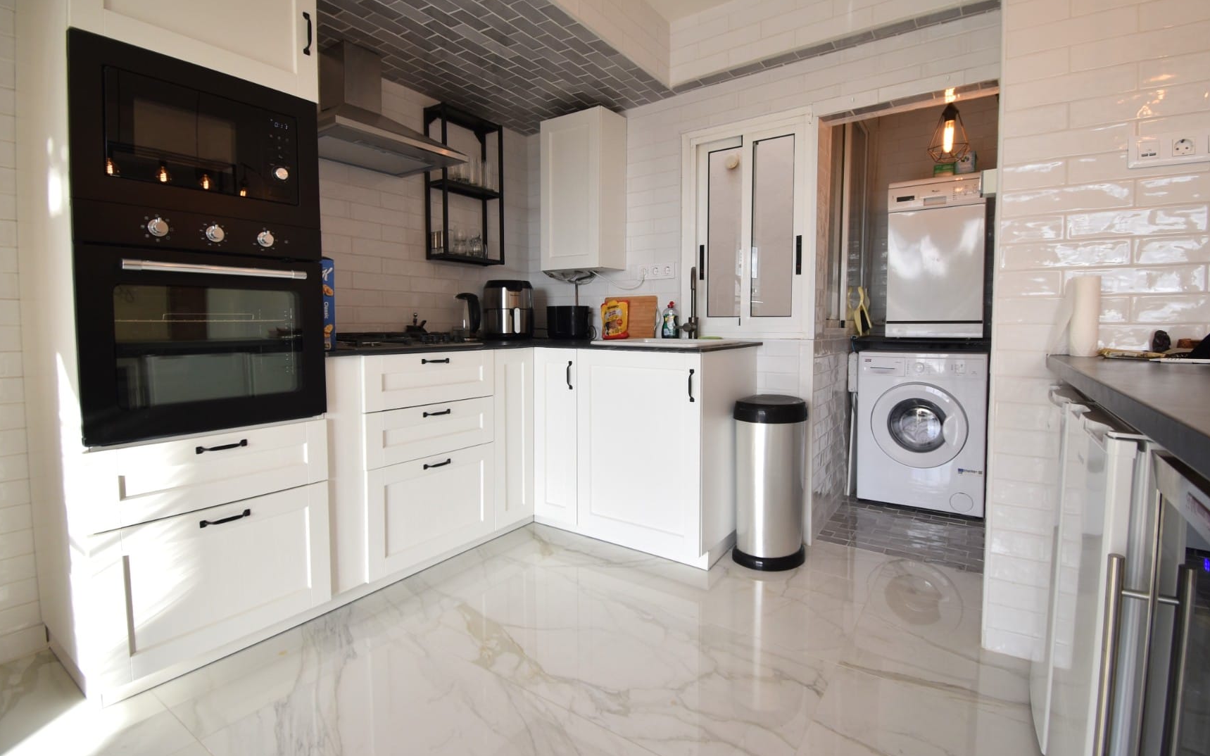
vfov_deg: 71.2
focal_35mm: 16
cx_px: 602
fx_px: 528
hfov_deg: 97.8
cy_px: 359
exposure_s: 1/125
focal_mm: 10
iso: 200
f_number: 5.6
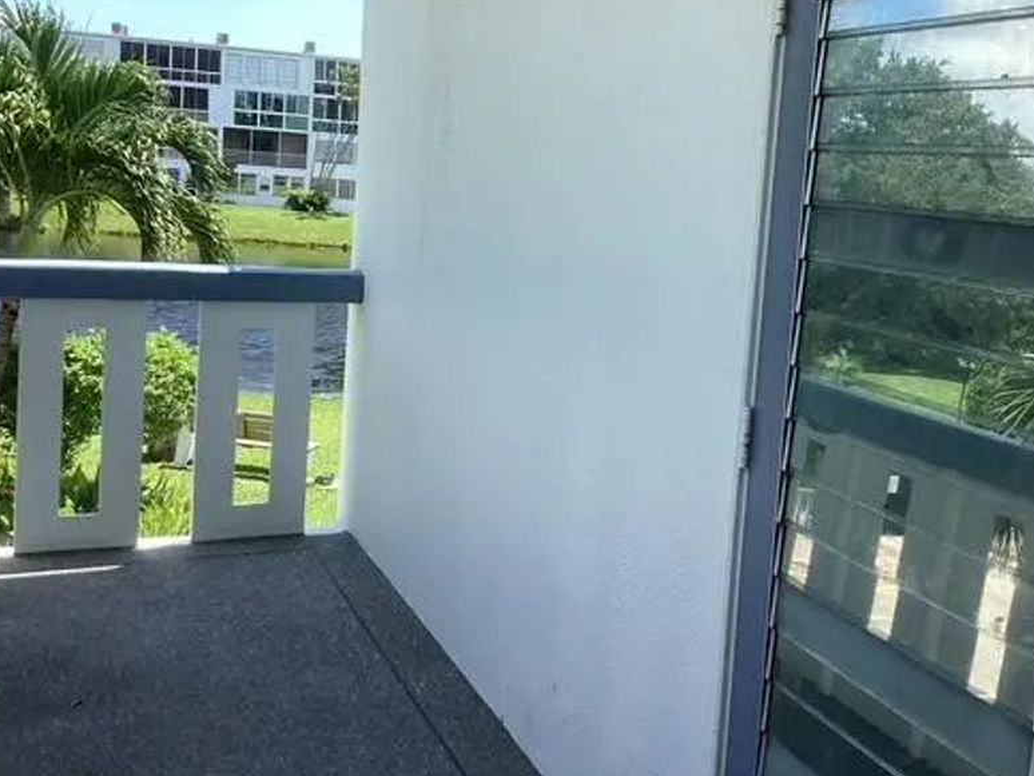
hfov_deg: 45.4
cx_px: 648
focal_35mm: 41
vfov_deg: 35.0
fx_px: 1225
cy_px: 287
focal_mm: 3.3
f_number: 2.4
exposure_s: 1/532
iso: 25
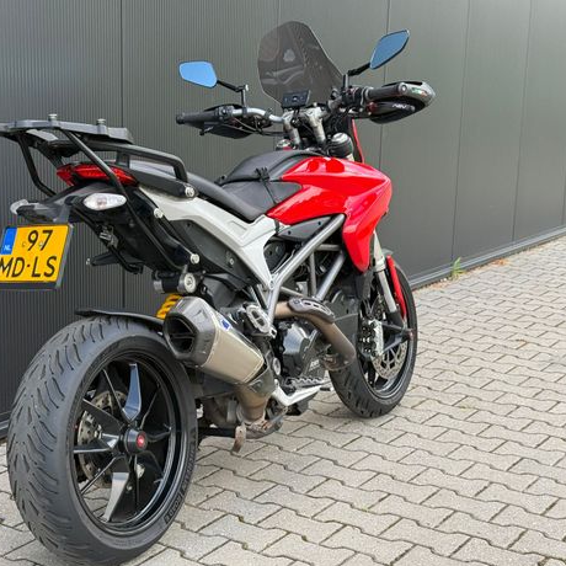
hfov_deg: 28.9
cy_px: 294
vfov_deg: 29.1
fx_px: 1091
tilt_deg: -11.9
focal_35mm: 59
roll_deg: -0.6
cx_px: 185
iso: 80
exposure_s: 1/481
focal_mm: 6.76
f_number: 1.78
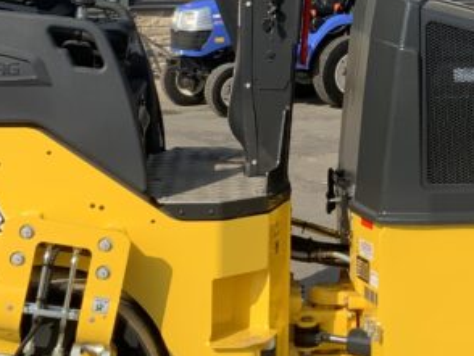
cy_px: 50
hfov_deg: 19.1
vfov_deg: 14.5
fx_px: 1384
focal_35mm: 101
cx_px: 430
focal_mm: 3
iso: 16
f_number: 1.8
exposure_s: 1/1848
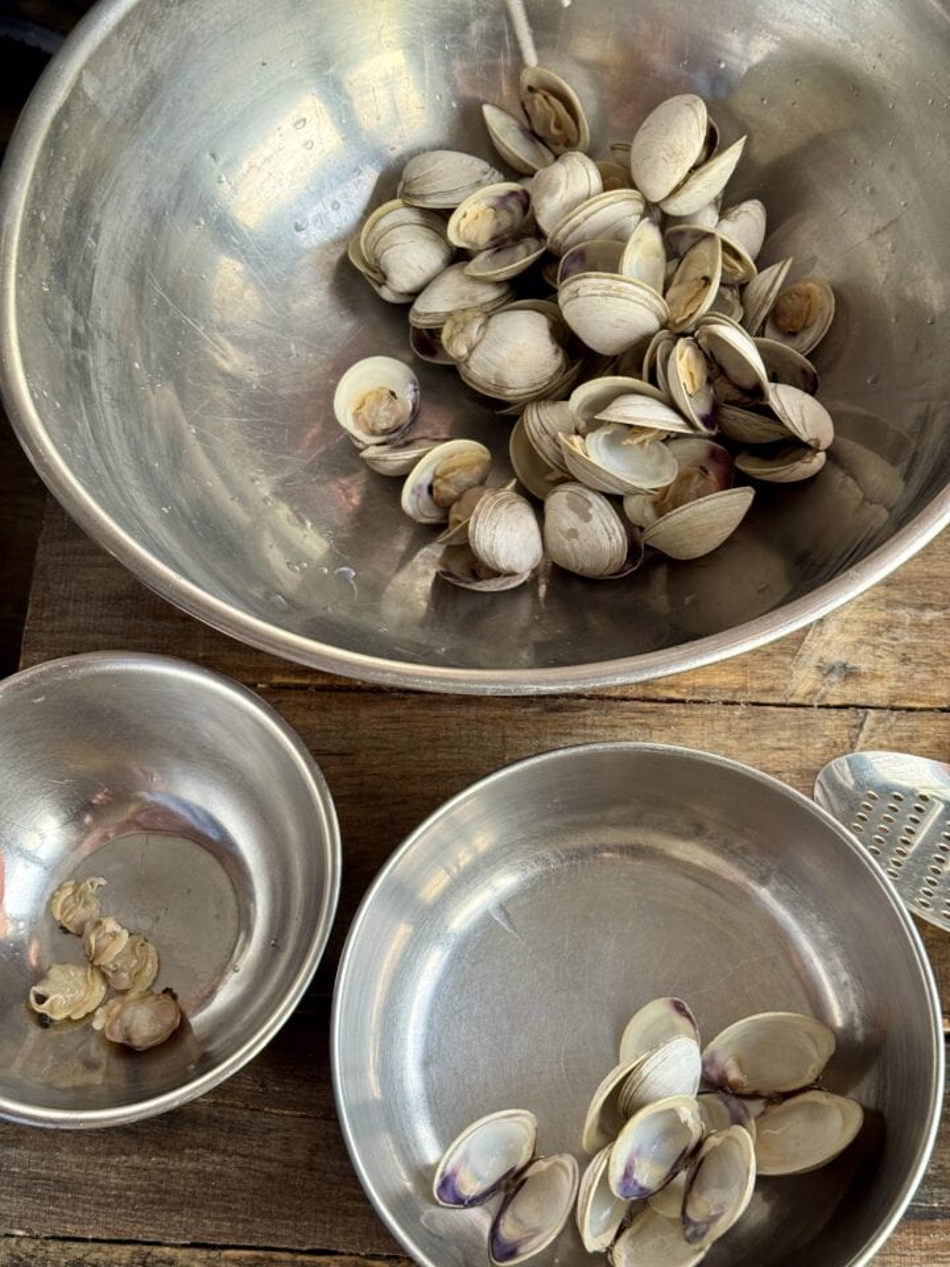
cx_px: 475
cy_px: 634
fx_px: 1756
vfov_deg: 39.7
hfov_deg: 30.3
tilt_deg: -66.8
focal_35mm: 48
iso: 100
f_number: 1.78
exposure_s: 1/90
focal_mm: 6.76
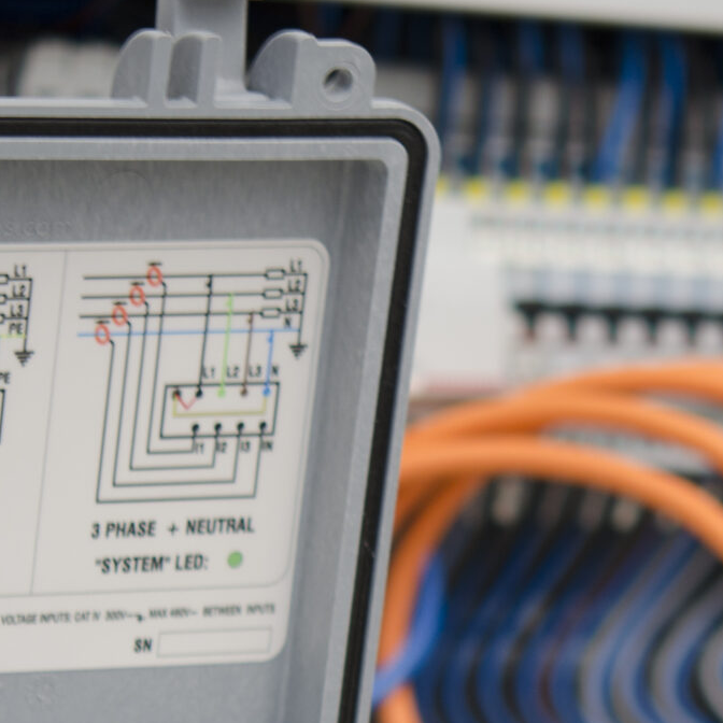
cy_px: 781
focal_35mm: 291
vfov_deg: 6.0
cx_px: 567
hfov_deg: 6.0
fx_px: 6876
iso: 100
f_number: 2.8
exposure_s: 1/10
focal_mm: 60
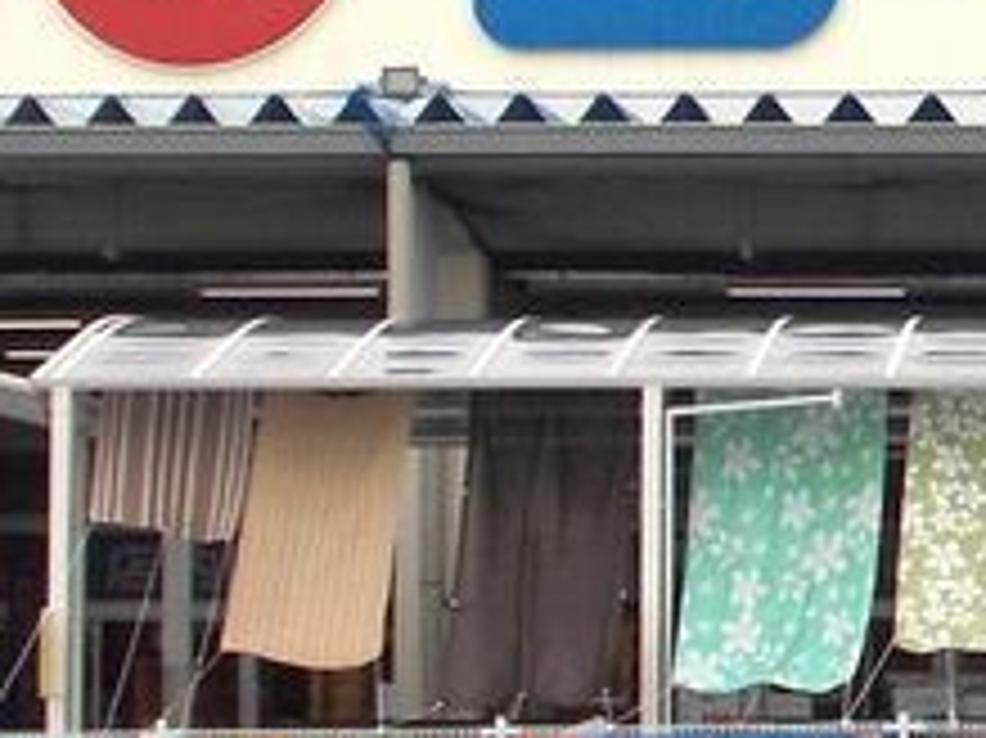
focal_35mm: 228
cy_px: 220
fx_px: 6491
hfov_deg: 8.6
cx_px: 1297
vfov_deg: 6.5
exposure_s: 1/500
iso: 80
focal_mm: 6.9
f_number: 3.9
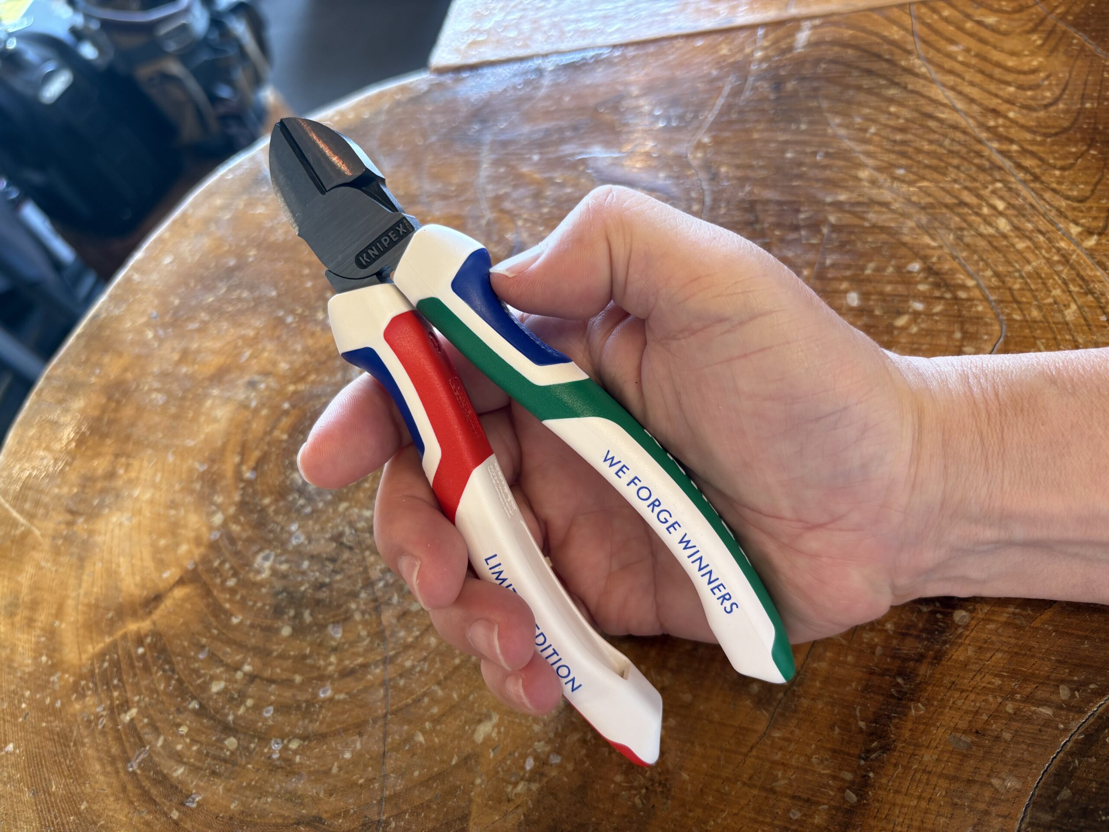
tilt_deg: -53.0
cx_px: 554
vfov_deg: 53.1
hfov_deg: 67.3
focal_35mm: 26
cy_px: 416
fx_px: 833
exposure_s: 1/60
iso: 80
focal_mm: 5.96
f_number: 1.6
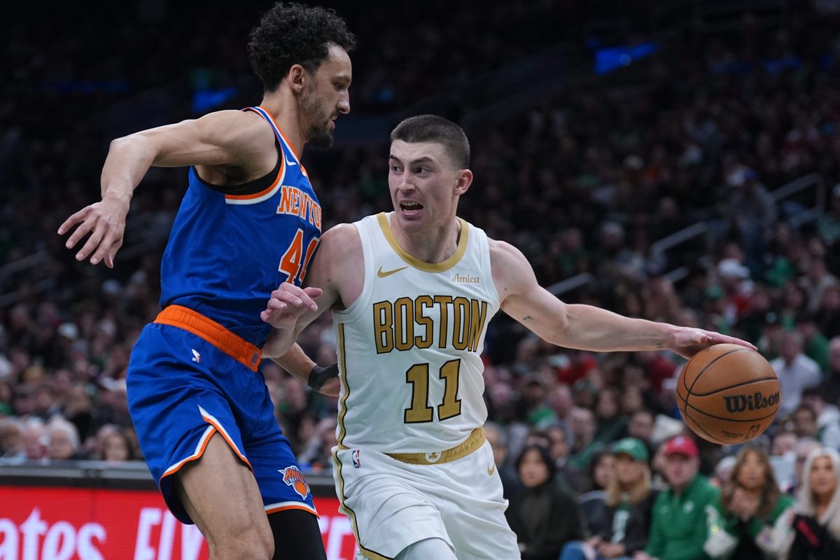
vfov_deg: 14.6
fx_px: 2193
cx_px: 420
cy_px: 280
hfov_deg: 21.7
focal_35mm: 94
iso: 2500
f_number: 2.8
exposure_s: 1/2000
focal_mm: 94
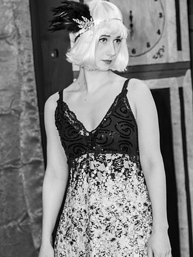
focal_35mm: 122
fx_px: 906
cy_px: 118
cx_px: 96
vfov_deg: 16.1
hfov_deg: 12.2
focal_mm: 75
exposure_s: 1/100
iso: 400
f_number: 6.3
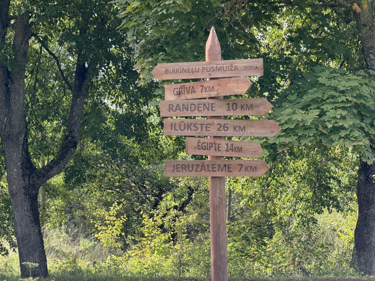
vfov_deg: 14.8
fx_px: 1083
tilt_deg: +4.5
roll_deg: -0.7
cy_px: 140
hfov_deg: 19.6
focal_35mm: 100
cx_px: 188
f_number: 2.8
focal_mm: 16.89
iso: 50
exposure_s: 1/172
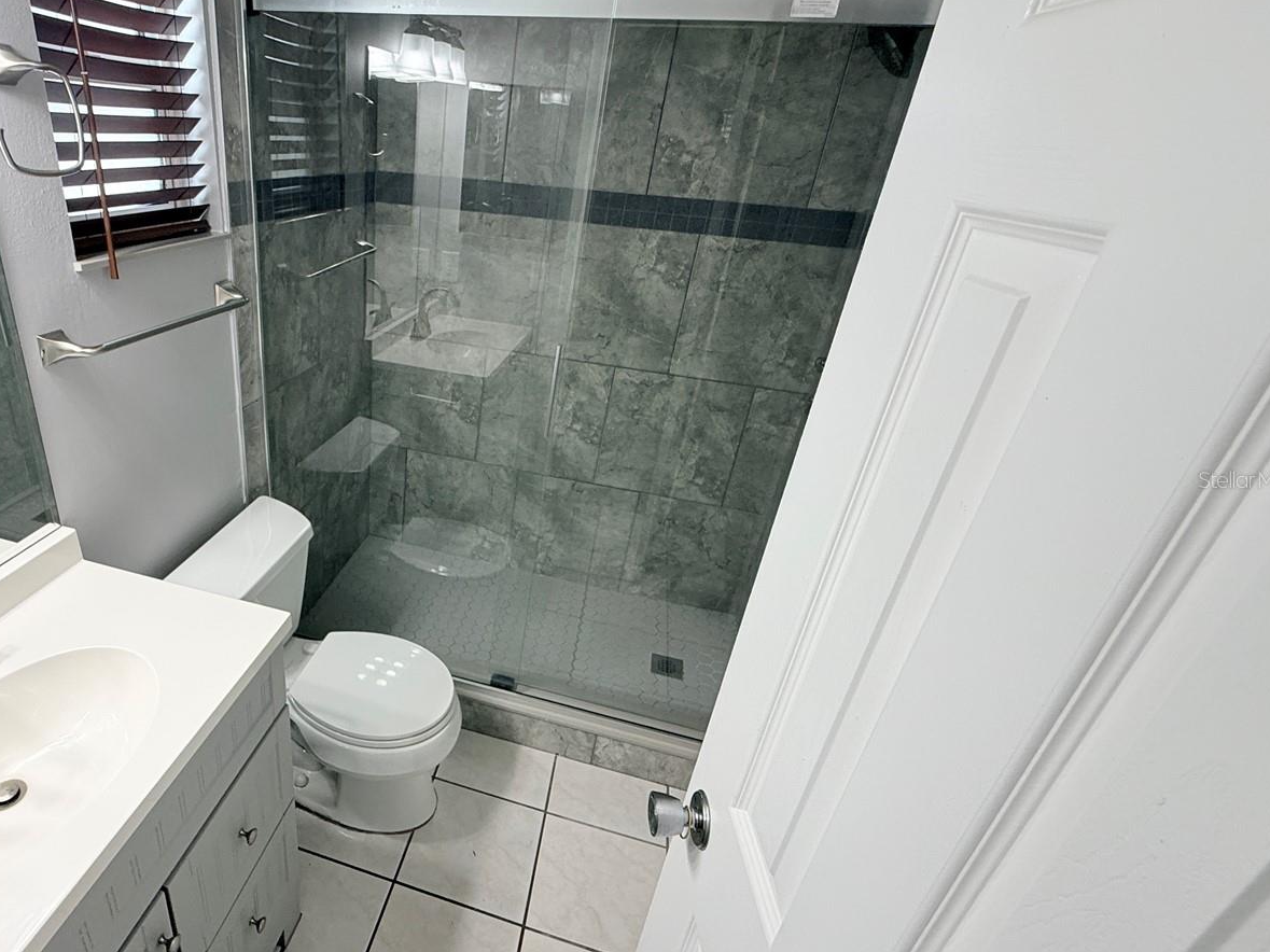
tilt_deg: -25.8
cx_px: 438
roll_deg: -3.3
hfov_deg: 82.2
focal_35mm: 19
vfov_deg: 68.7
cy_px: 479
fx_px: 697
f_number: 2.2
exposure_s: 1/120
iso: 125
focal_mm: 2.22
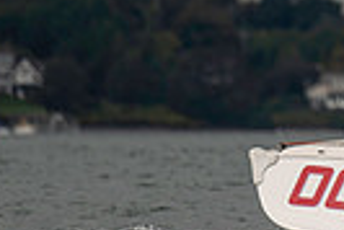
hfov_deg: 1.5
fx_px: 12962
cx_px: 569
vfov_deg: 1.0
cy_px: -224
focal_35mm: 1355
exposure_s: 1/640
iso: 50
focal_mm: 300
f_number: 4
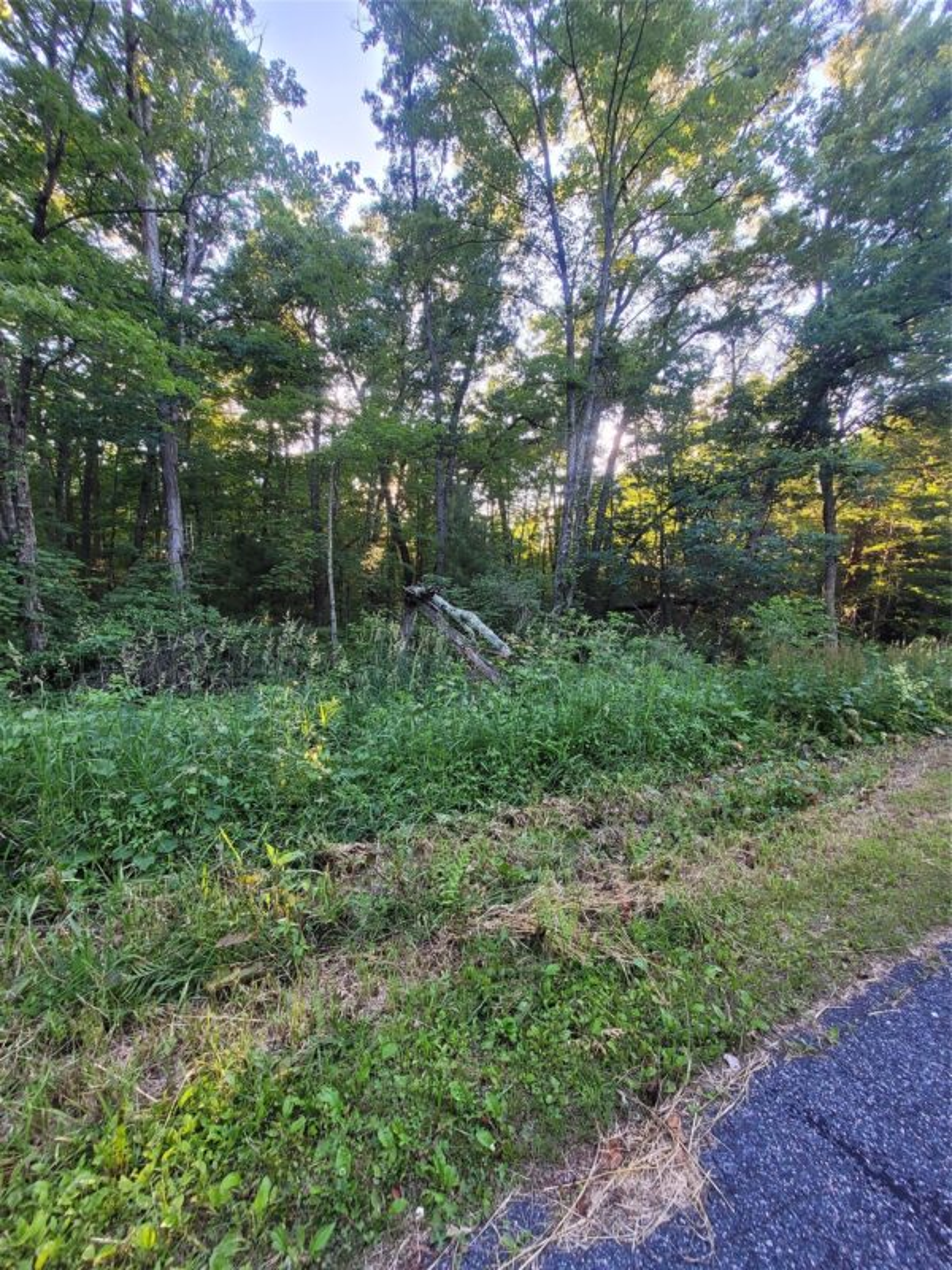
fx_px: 477
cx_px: 476
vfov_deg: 106.2
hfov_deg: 89.9
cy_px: 635
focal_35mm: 13
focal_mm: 1.74
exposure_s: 1/60
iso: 64
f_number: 2.2
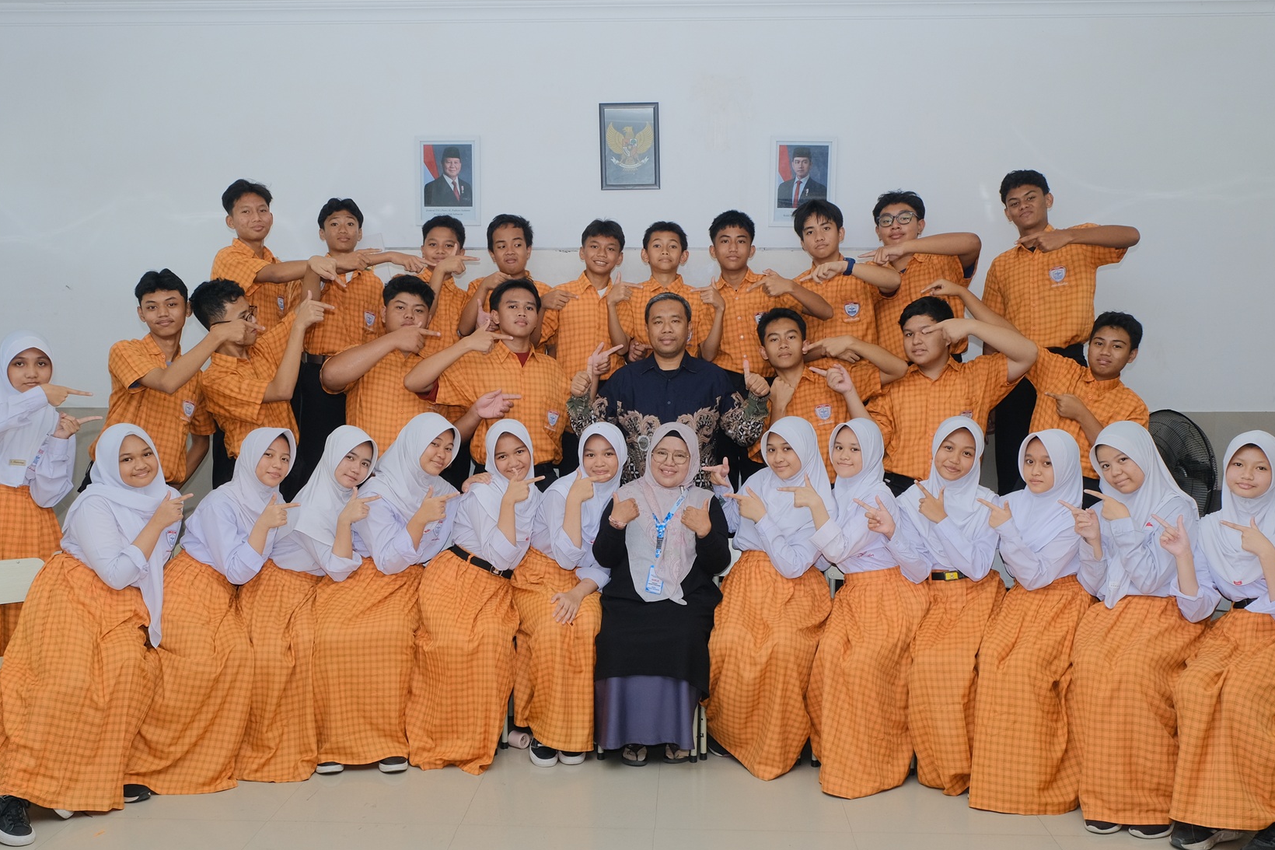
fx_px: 1239
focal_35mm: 35
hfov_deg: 54.4
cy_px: 486
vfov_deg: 37.8
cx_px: 638
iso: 640
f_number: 5.6
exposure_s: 1/60
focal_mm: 17
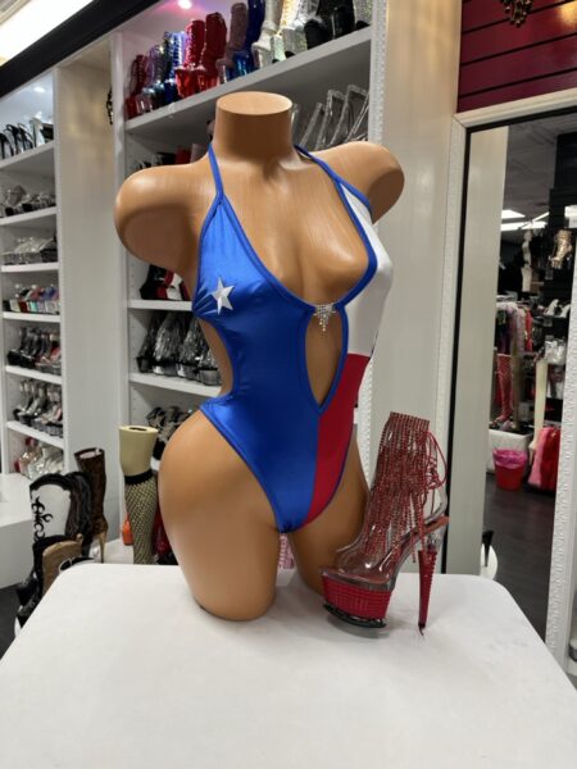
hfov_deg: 53.1
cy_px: 384
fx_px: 578
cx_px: 288
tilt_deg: -6.8
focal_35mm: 26
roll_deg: -2.3
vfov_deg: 67.3
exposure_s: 1/60
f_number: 1.6
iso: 80
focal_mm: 5.1
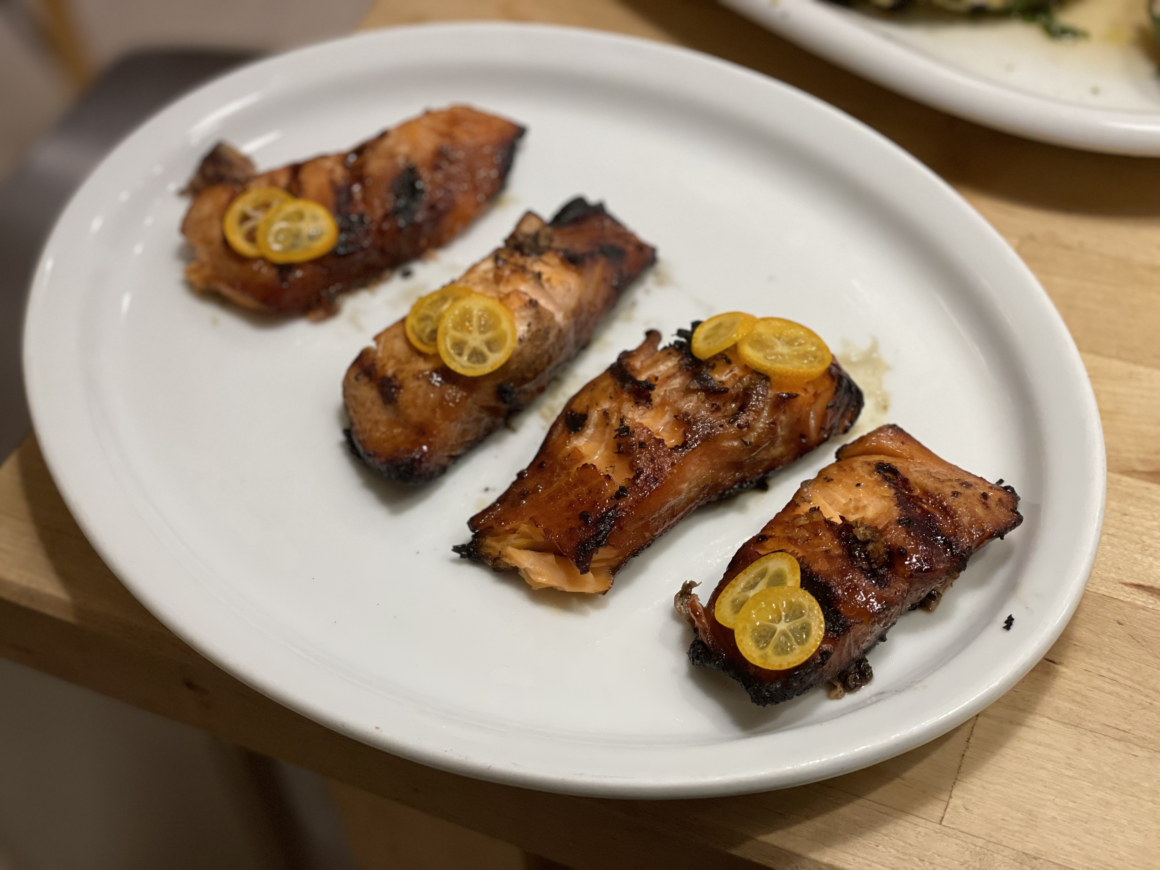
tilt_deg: -49.0
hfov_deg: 36.8
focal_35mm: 52
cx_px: 580
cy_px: 435
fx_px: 1743
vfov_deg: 28.0
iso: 200
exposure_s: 1/120
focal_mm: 6
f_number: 2
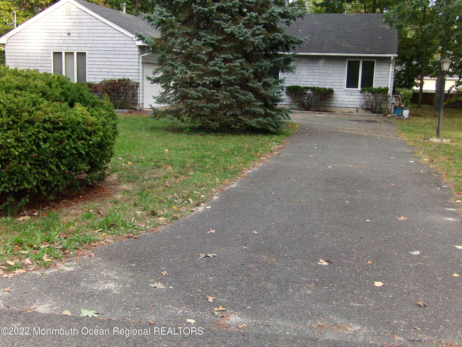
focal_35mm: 41
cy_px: 174
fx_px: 547
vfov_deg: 35.1
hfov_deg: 45.8
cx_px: 231
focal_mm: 7.2
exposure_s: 1/100
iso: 114
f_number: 3.6
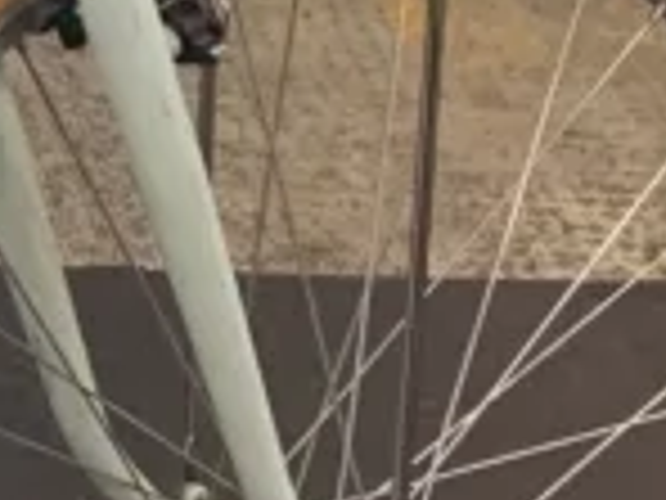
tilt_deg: -34.0
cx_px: -1256
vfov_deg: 8.2
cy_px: 153
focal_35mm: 180
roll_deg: +1.5
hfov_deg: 9.1
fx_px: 3463
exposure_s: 1/50
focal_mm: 4.25
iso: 200
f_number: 1.8
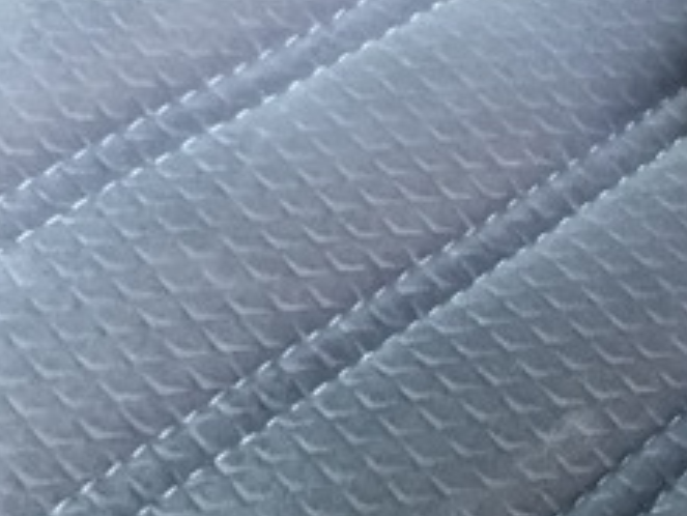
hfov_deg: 21.2
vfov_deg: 17.4
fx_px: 1668
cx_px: 880
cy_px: 78
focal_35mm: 84
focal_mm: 3
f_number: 1.8
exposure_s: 1/30
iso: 500
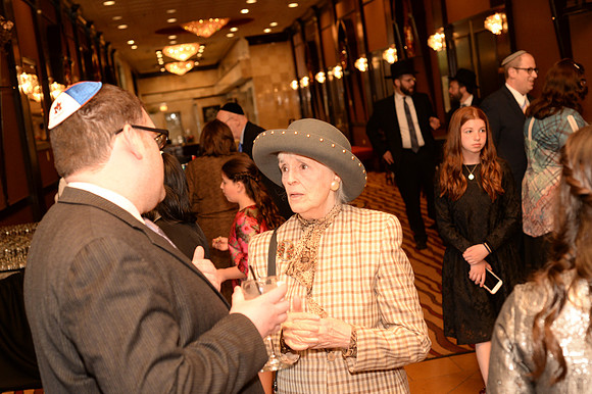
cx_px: 296
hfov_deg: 39.6
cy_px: 197
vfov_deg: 27.0
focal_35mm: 50
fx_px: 822
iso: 1600
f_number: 5.6
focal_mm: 50
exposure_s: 1/125
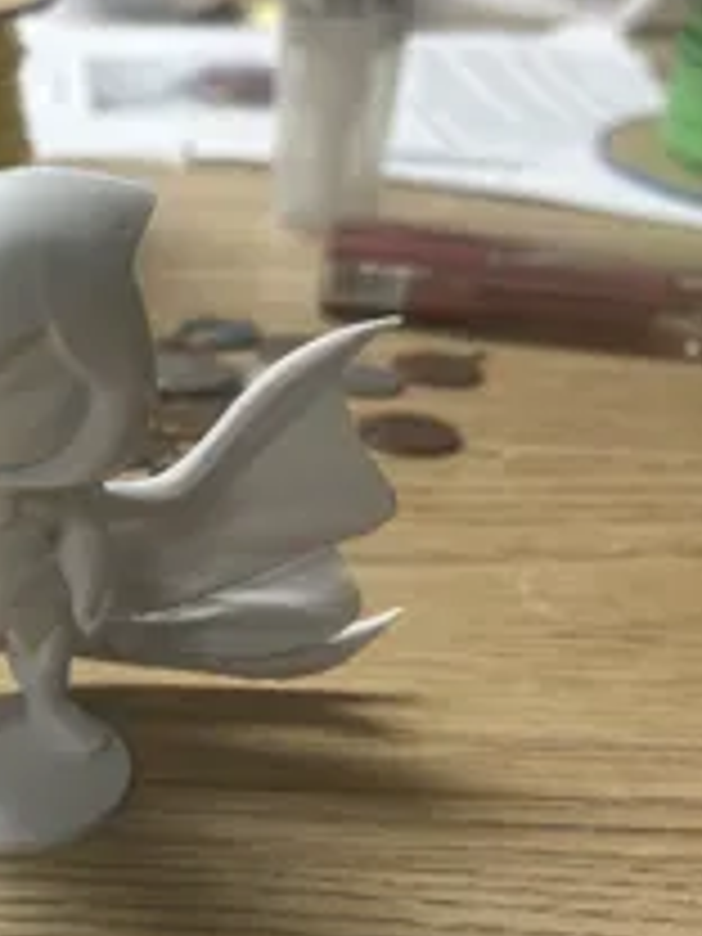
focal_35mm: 50
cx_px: 63
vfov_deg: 37.9
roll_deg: -1.7
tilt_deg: -29.8
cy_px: 608
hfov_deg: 28.0
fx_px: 1352
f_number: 1.6
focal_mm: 5.1
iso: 100
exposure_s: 1/120
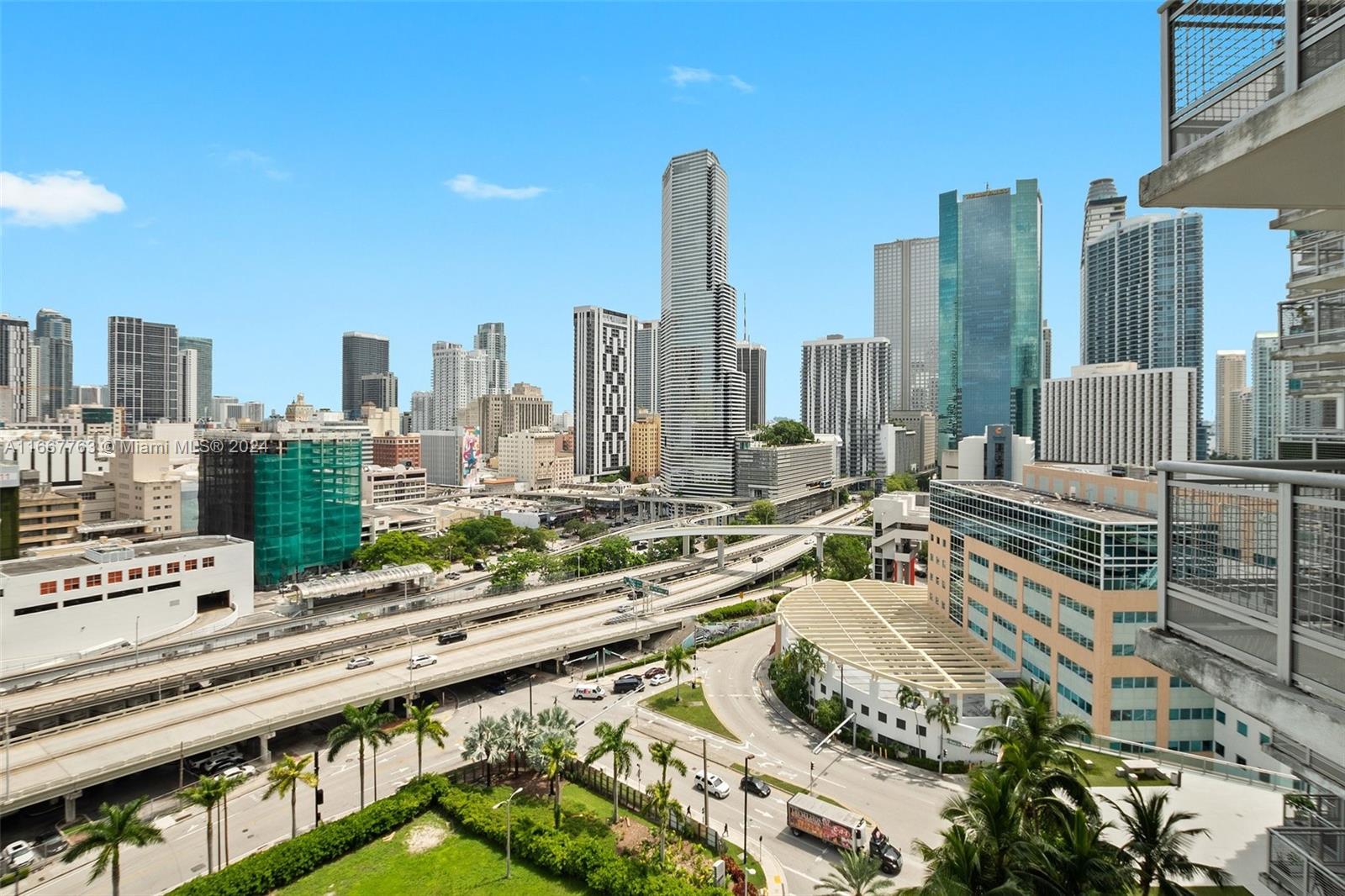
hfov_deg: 100.4
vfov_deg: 77.3
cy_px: 448
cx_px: 672
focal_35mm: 15
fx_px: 560
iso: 200
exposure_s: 1/500
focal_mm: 10
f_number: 8
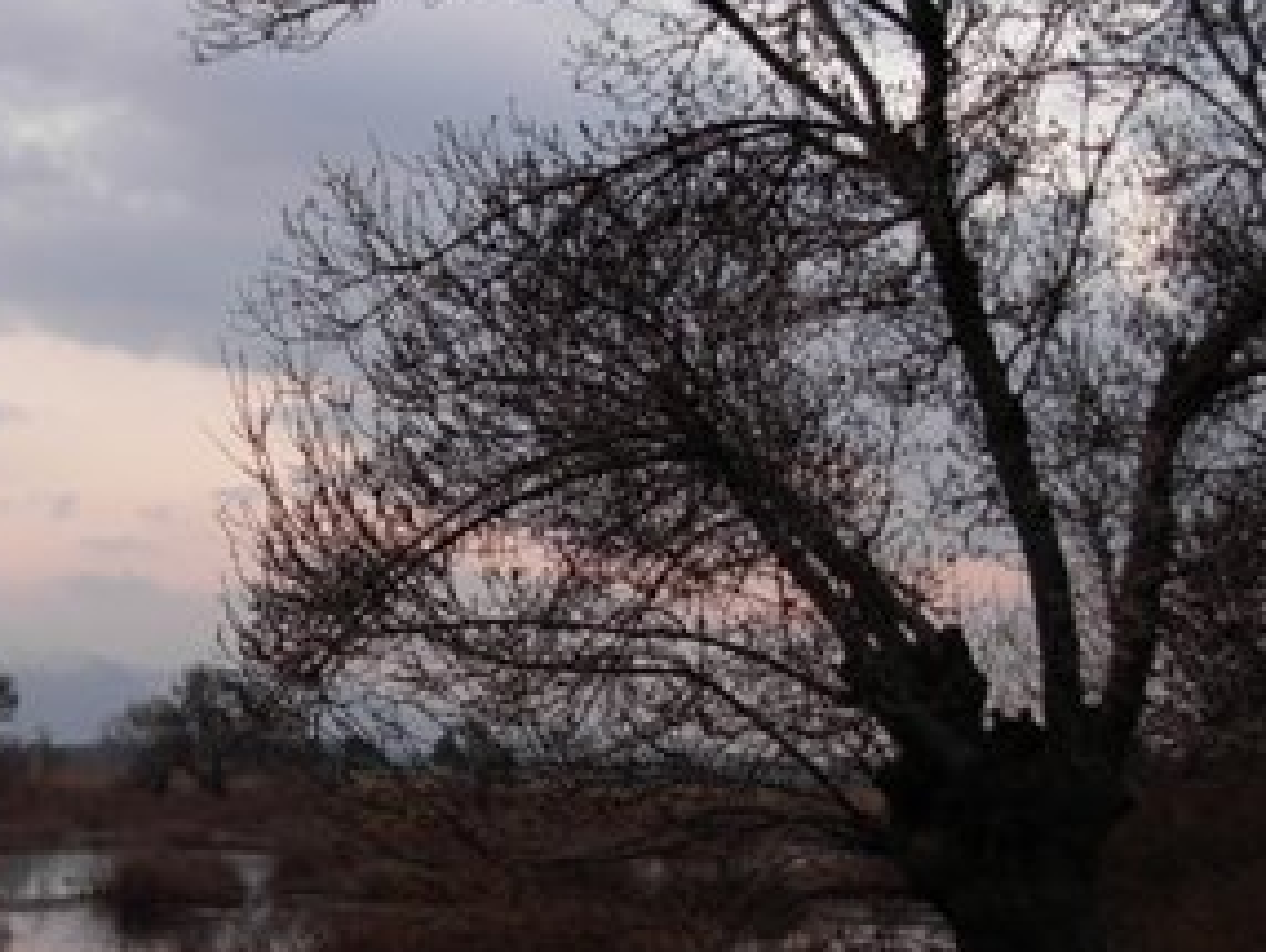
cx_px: 292
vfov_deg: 17.4
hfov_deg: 22.7
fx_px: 3111
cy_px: 576
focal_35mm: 85
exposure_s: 1/67.8
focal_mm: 6.3
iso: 79
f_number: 2.9
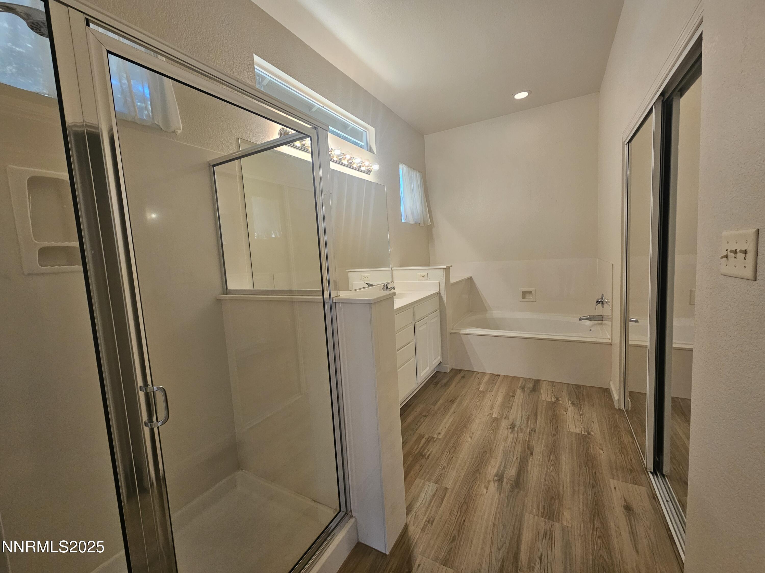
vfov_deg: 89.9
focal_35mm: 13
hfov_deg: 106.2
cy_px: 286
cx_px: 382
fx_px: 287
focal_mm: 2.2
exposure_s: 1/60
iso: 160
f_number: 2.2
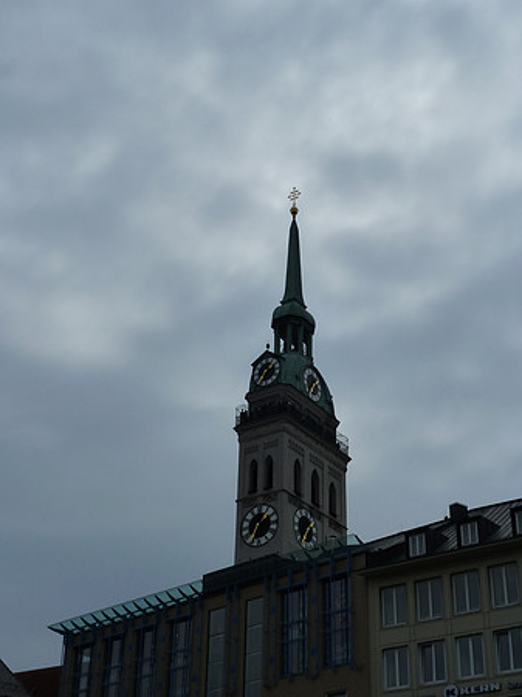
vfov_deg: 35.0
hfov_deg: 26.5
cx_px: 261
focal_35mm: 55
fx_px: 1107
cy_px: 348
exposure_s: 1/1600
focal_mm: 9.1
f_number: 6.3
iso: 125
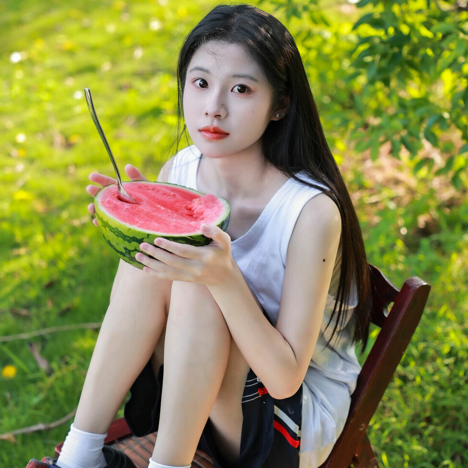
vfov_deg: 19.1
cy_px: 224
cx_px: 241
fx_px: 1392
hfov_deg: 19.1
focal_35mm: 91
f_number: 2.8
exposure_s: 1/200
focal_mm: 67
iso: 125
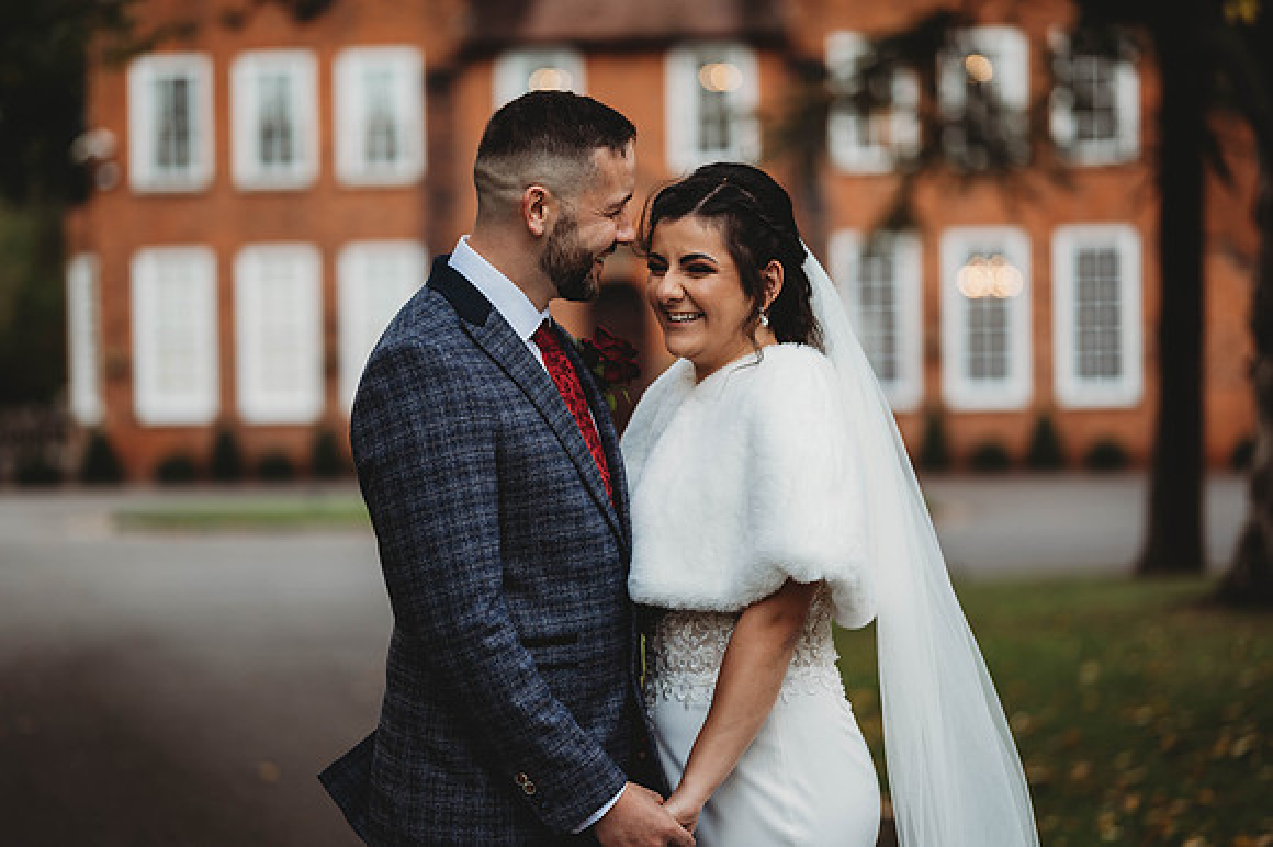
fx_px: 3004
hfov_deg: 23.9
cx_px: 636
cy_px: 424
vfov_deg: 16.1
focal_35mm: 85
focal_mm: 85
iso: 100
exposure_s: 1/320
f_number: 1.8
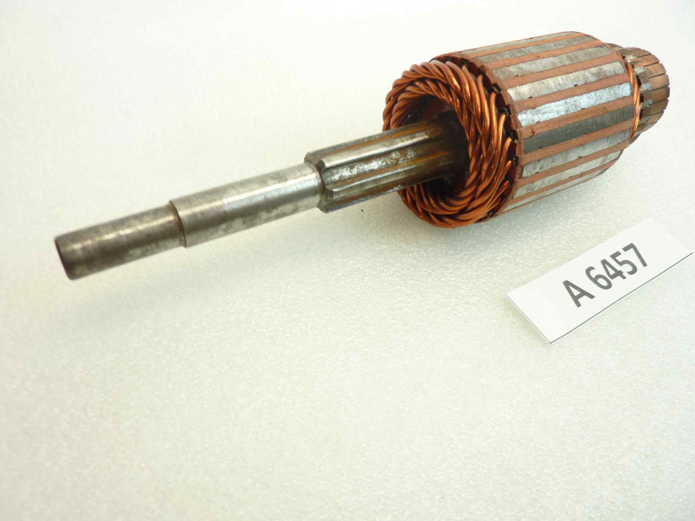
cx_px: 348
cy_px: 260
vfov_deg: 54.9
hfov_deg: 69.4
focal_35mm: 25
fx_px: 502
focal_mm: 4.1
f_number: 3.3
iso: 80
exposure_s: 1/15
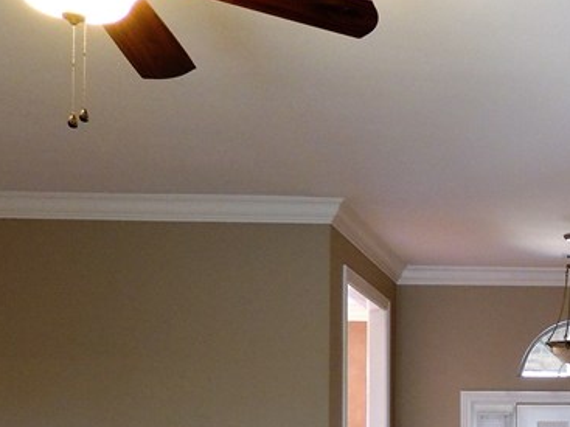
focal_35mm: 67
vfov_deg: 20.8
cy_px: 481
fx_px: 1103
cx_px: 663
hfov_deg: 26.2
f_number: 3
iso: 400
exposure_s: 1/13
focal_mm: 4.3
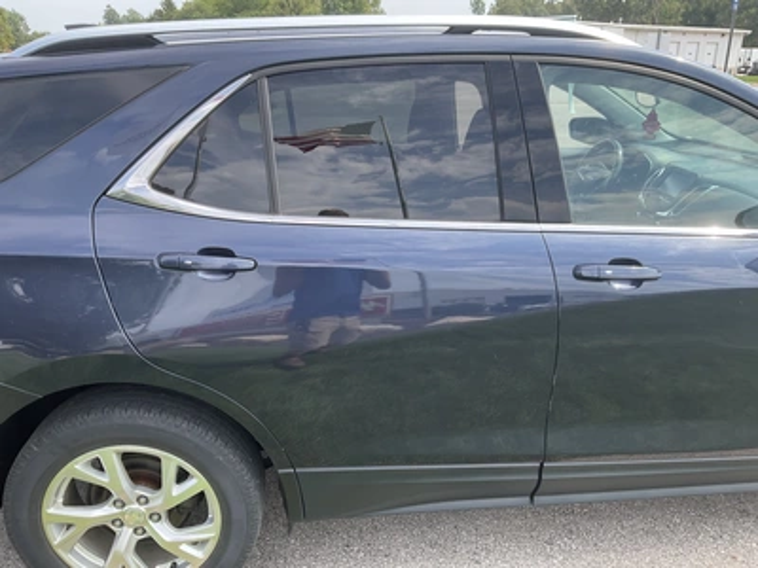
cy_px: 284
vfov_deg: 48.2
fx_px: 635
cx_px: 379
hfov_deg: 61.7
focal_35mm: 29
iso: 25
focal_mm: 3
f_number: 1.8
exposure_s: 1/375
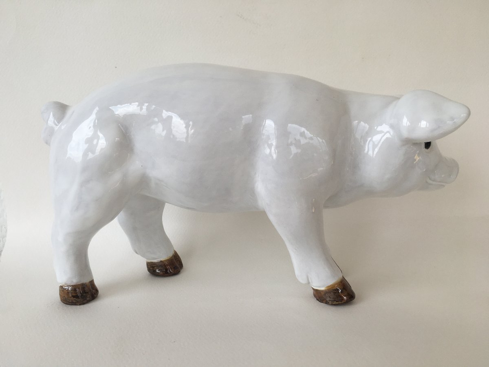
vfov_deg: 48.2
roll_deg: -0.5
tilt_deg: -12.2
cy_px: 184
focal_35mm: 29
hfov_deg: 61.7
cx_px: 244
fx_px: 410
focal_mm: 4.15
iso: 25
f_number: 2.2
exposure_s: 1/409
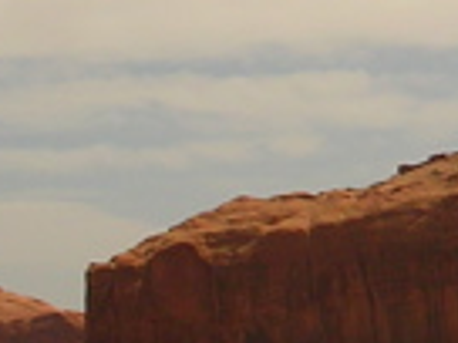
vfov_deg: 8.2
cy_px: -84
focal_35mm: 179
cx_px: 758
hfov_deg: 10.5
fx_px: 2368
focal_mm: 5.8
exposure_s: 1/610
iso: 50
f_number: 5.6
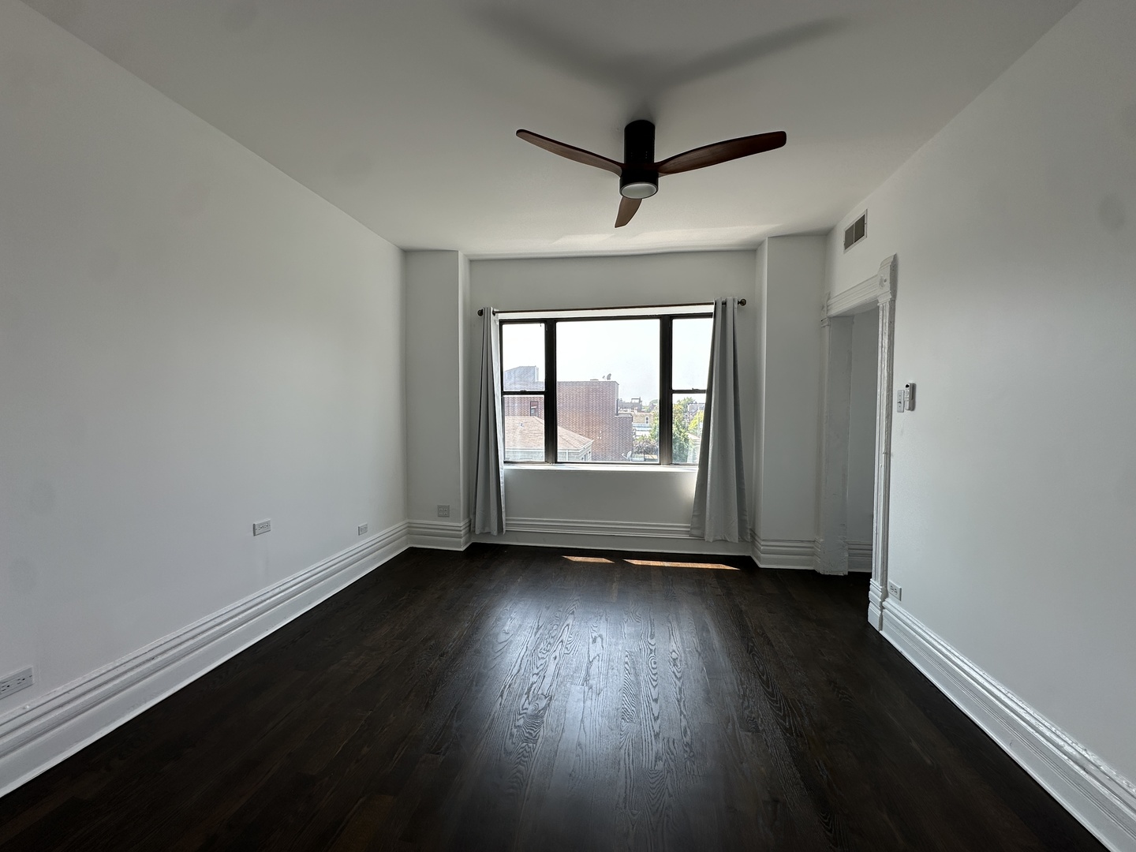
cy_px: 426
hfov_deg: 102.1
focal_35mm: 14
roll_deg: +0.4
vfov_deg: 85.7
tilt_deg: -2.4
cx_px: 568
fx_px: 459
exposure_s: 1/317
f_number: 2.2
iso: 40
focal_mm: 2.22
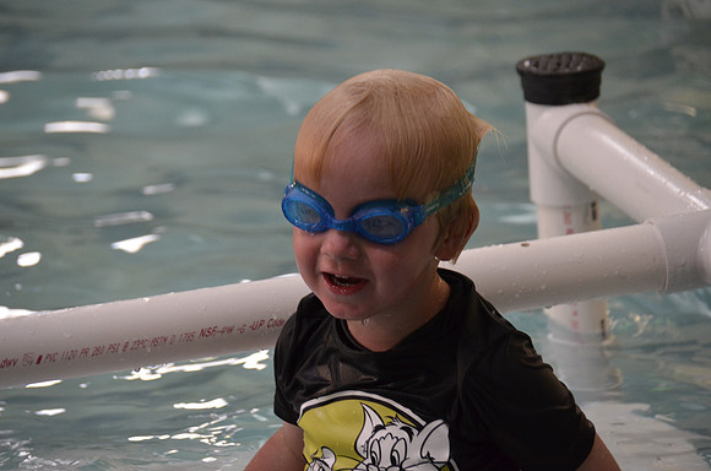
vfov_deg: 3.8
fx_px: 7094
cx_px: 356
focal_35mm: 360
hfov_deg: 5.7
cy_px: 236
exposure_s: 1/100
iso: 1600
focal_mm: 240
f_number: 5.6
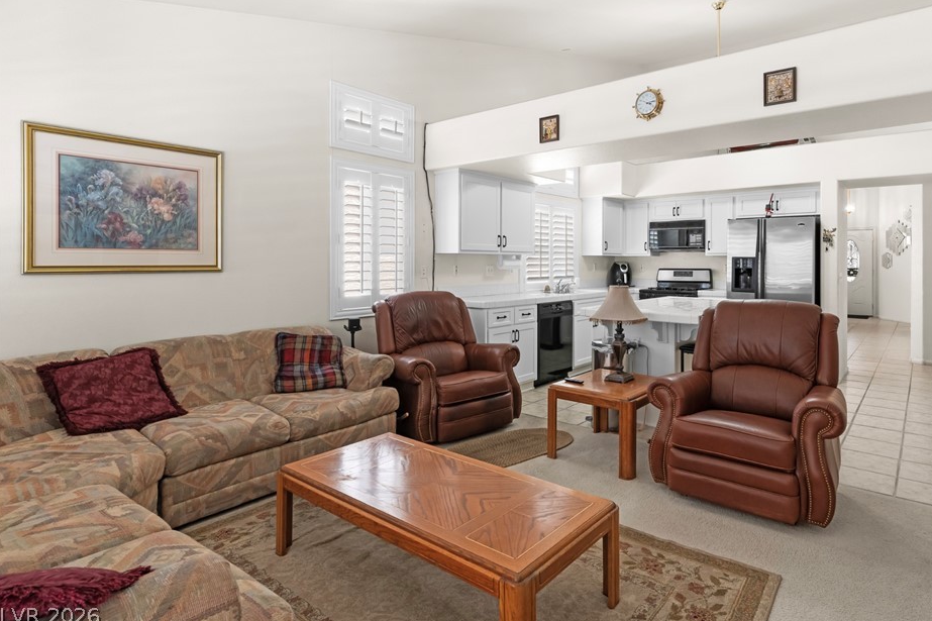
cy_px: 267
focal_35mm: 20
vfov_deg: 61.6
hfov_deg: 83.3
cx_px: 542
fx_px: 518
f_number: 8
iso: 400
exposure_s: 1/15
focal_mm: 17
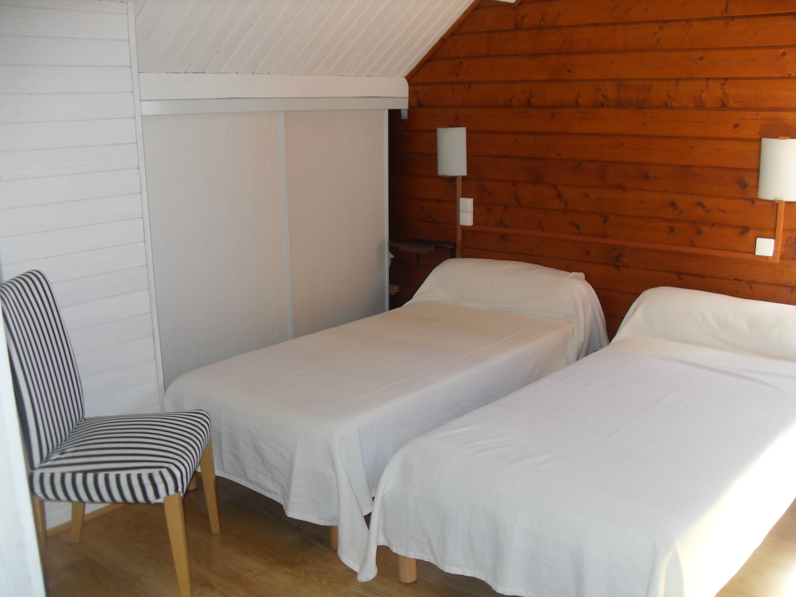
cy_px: 298
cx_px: 398
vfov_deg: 41.8
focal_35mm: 34
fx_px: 782
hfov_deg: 54.0
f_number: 2.8
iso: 100
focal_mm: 6.3
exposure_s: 1/45
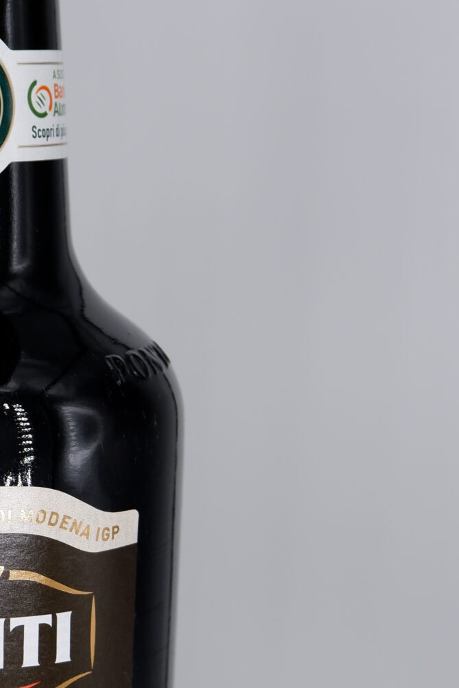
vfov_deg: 24.0
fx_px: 1606
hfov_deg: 15.9
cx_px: -28
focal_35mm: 84
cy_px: 480
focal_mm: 22.8
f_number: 5
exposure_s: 1/210
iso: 200
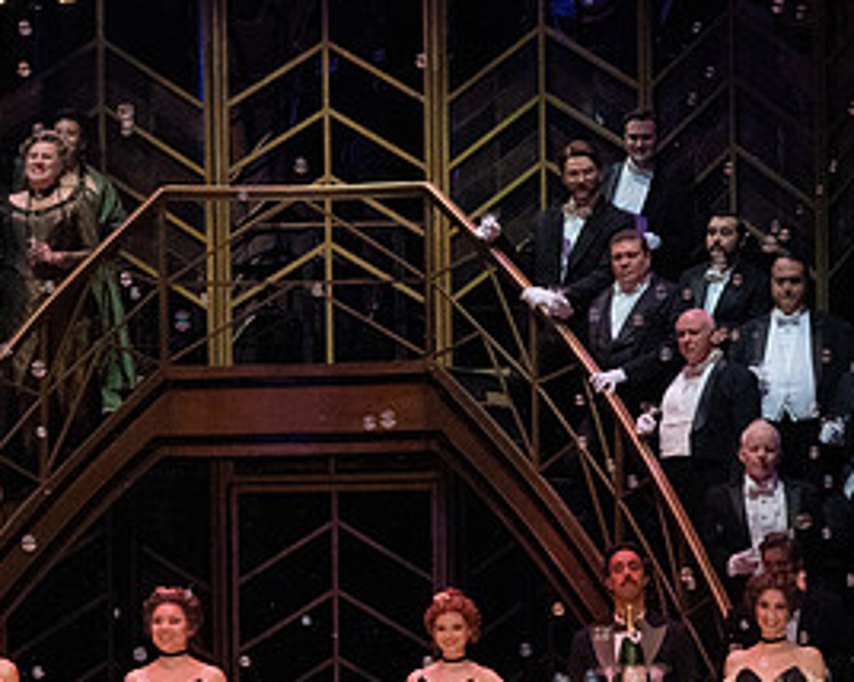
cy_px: 454
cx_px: 191
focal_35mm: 252
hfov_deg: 7.7
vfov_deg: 6.1
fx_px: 6365
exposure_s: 1/400
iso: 12800
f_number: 16
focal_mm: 124
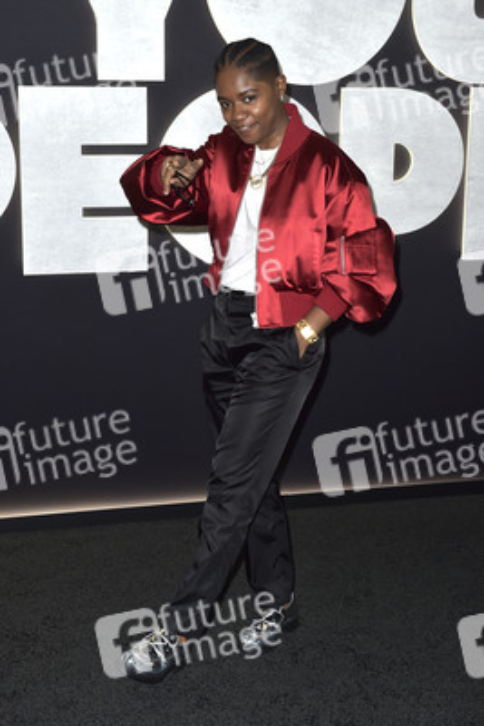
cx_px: 242
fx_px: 1249
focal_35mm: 62
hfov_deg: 21.9
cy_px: 363
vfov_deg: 32.4
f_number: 6.3
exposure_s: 1/250
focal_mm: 62
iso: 500
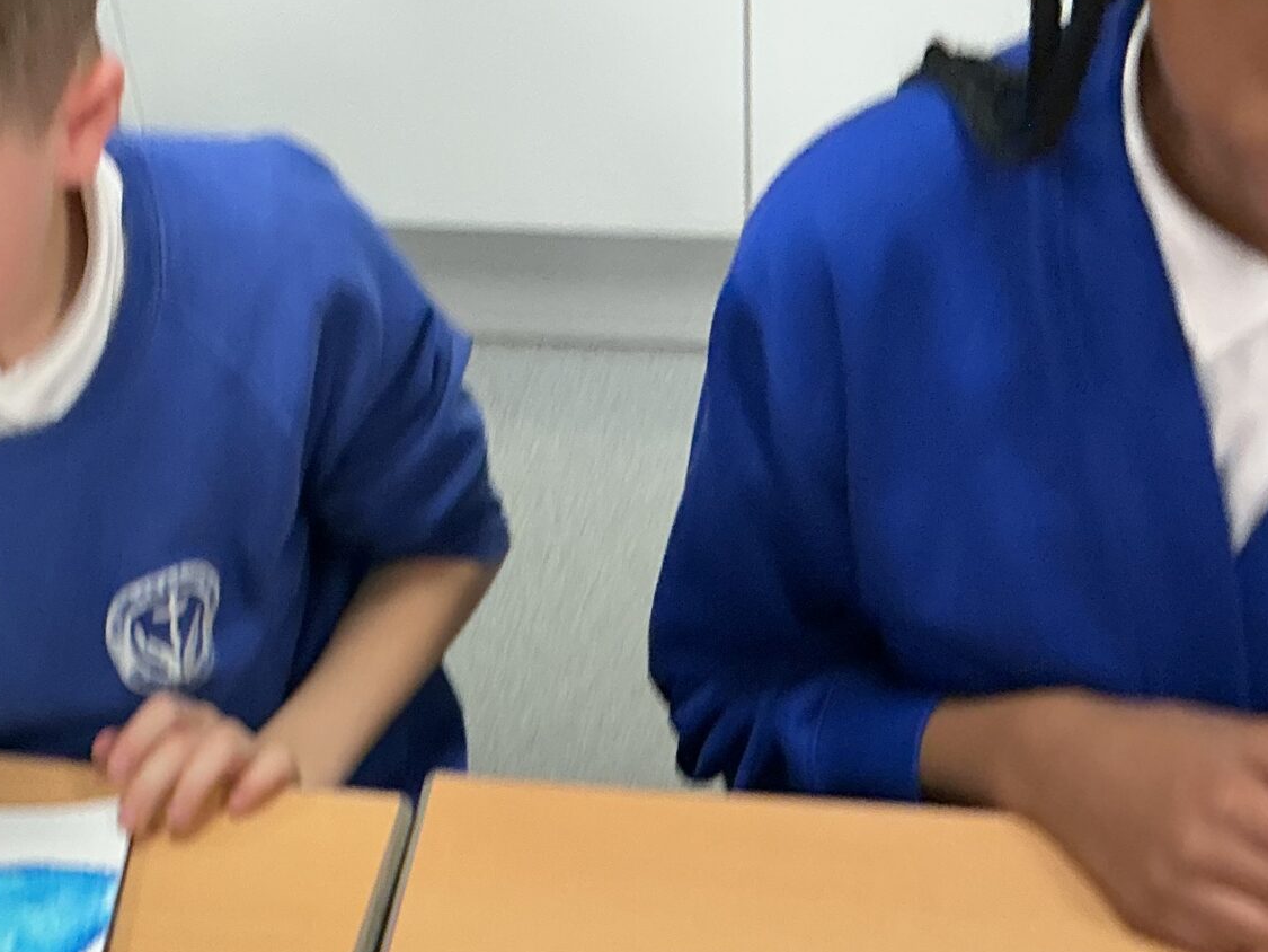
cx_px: 388
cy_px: 978
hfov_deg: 29.1
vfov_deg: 21.4
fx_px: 2418
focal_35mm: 66
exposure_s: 1/50
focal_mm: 3
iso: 80
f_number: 1.8
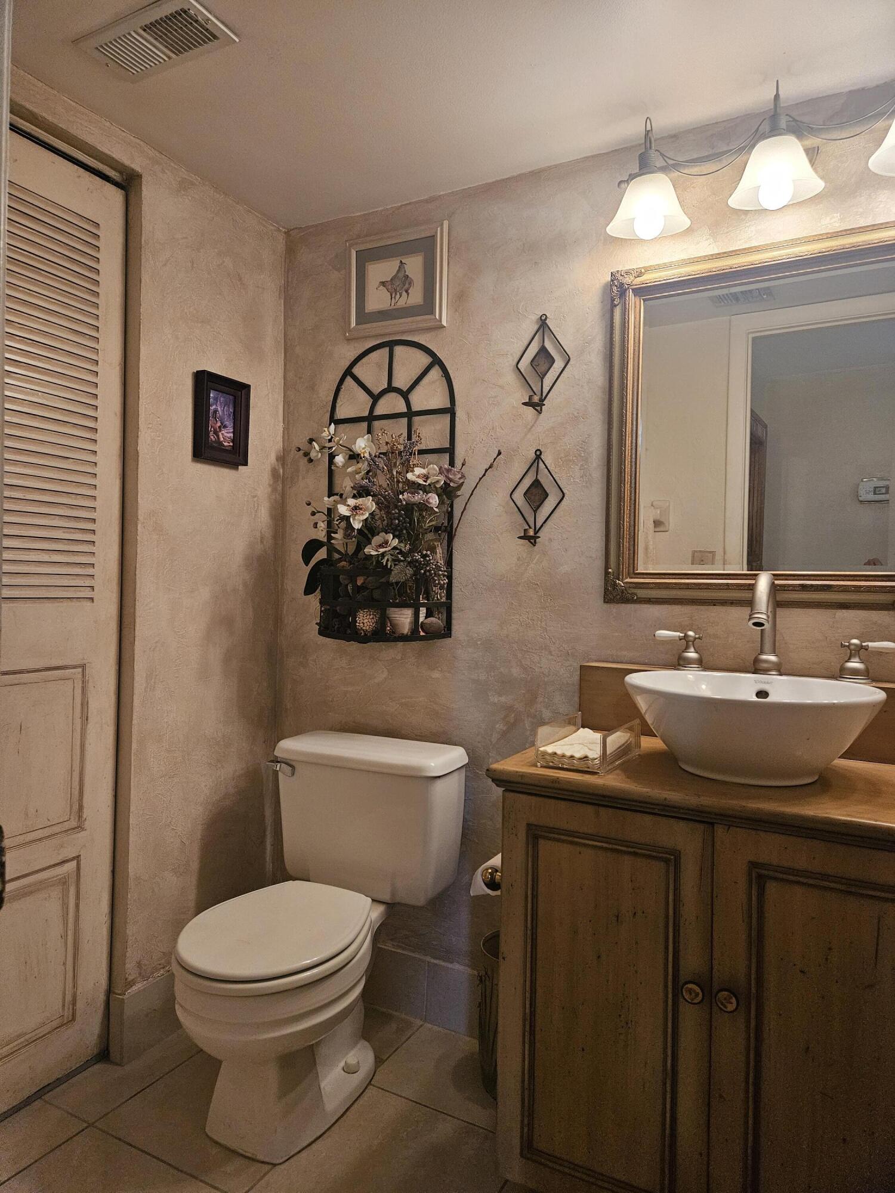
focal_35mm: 23
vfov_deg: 73.9
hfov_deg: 58.9
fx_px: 793
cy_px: 596
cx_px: 448
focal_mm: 5.4
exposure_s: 1/120
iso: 800
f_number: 1.8
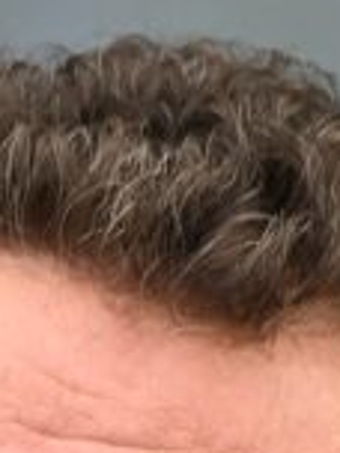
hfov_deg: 0.6
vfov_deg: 0.8
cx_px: 109
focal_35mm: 2520
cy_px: 1401
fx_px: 33002
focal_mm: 390
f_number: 5.6
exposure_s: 1/1250
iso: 1400
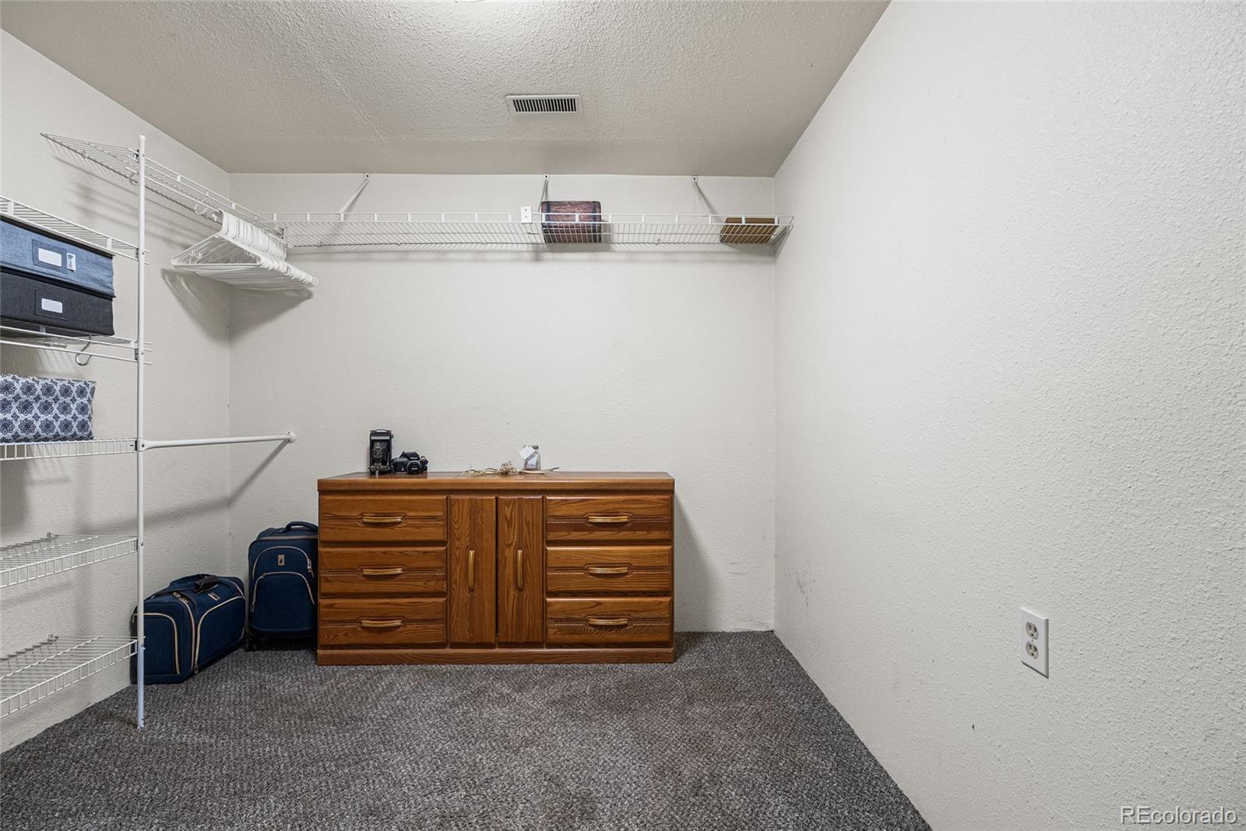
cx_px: 623
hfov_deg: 96.7
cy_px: 416
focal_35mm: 16
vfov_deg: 73.8
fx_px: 554
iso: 200
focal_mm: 16
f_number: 8
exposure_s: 1/20
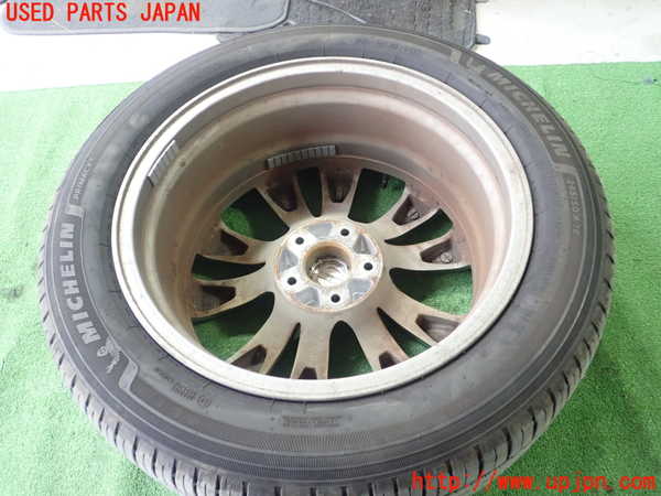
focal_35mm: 30
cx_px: 330
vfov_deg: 46.8
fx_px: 573
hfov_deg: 60.0
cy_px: 248
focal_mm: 5.5
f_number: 2.3
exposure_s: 1/125
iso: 800
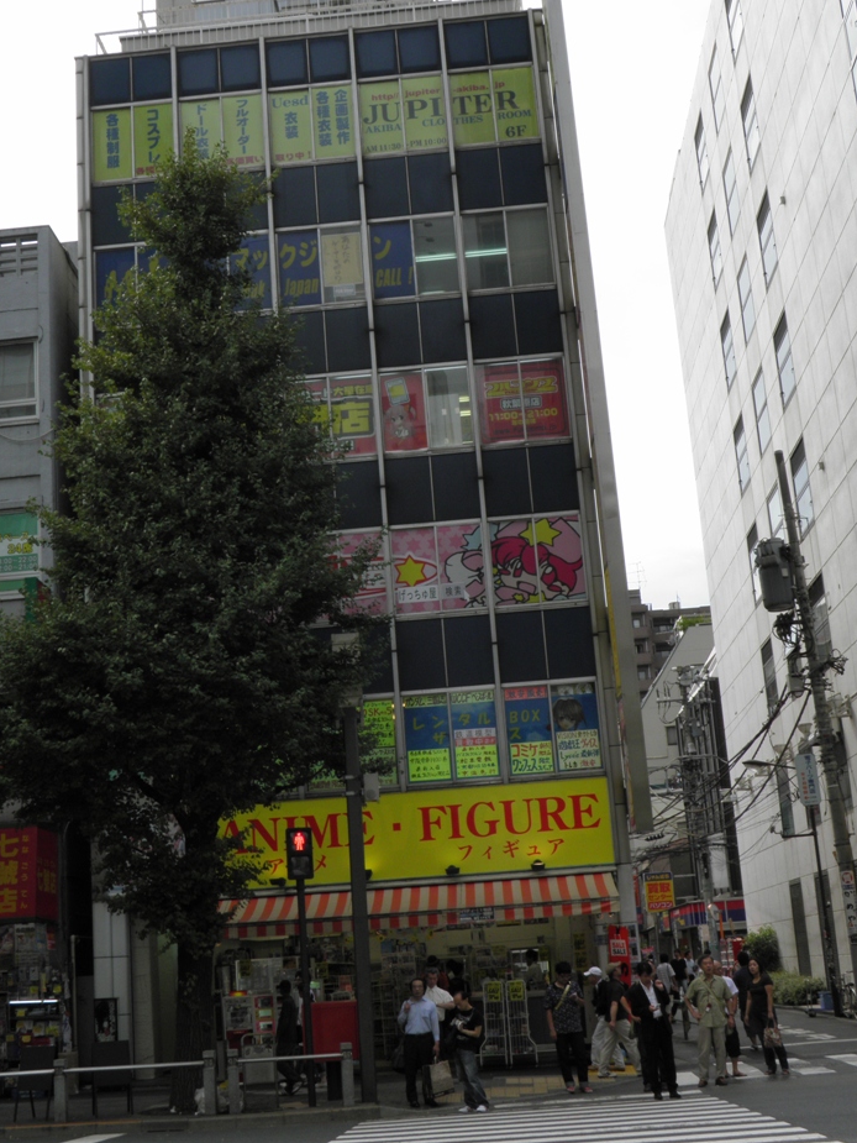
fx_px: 1683
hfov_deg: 28.5
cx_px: 372
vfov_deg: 37.4
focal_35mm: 51
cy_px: 504
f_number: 6
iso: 50
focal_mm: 7.9
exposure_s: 1/160
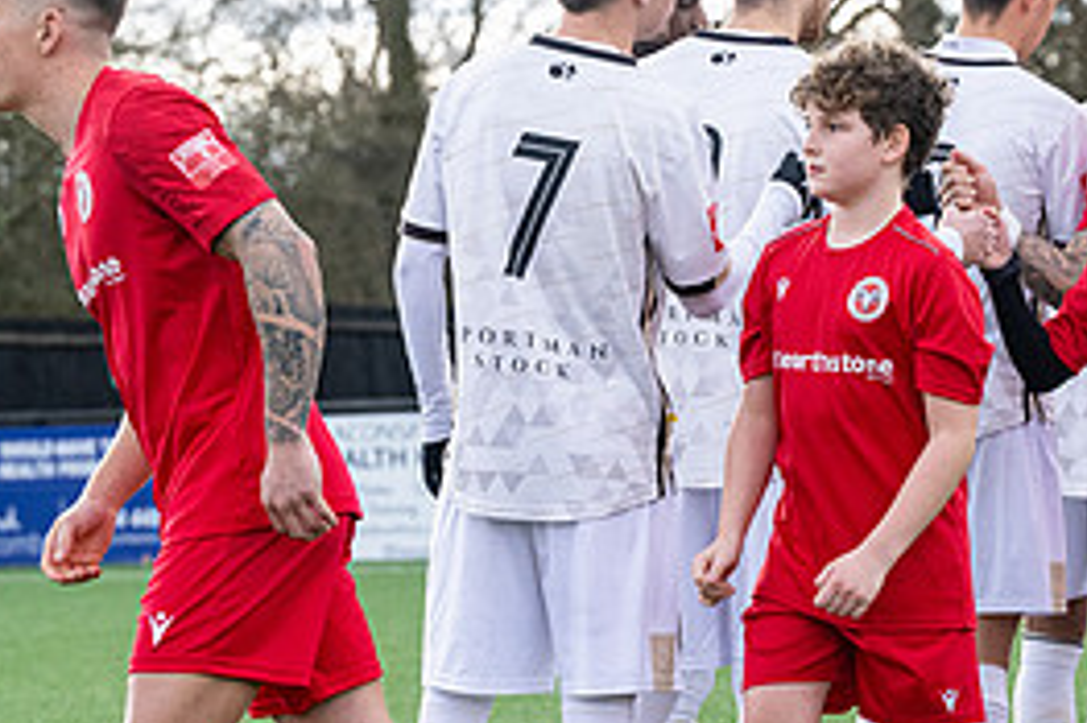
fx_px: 6337
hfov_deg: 9.8
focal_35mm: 210
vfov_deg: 6.5
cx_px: 759
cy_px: 523
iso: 800
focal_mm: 79
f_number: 4
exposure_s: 1/2000
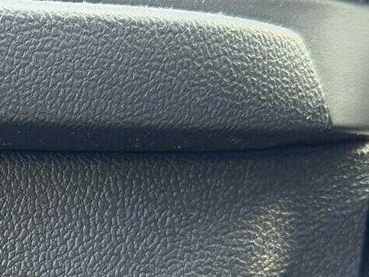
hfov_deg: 13.1
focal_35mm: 146
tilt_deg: -4.4
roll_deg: +2.1
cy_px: 404
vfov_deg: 9.9
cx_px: -113
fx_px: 1557
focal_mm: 6.76
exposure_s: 1/82
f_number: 1.78
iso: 160
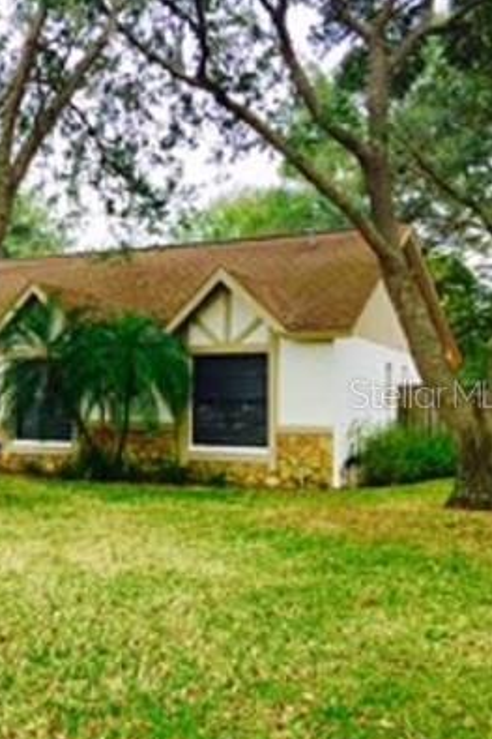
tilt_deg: -0.5
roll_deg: -1.4
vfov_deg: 44.5
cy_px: 393
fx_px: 903
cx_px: -13
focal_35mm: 44
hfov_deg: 28.4
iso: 32
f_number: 2.2
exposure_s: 1/430
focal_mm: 4.15
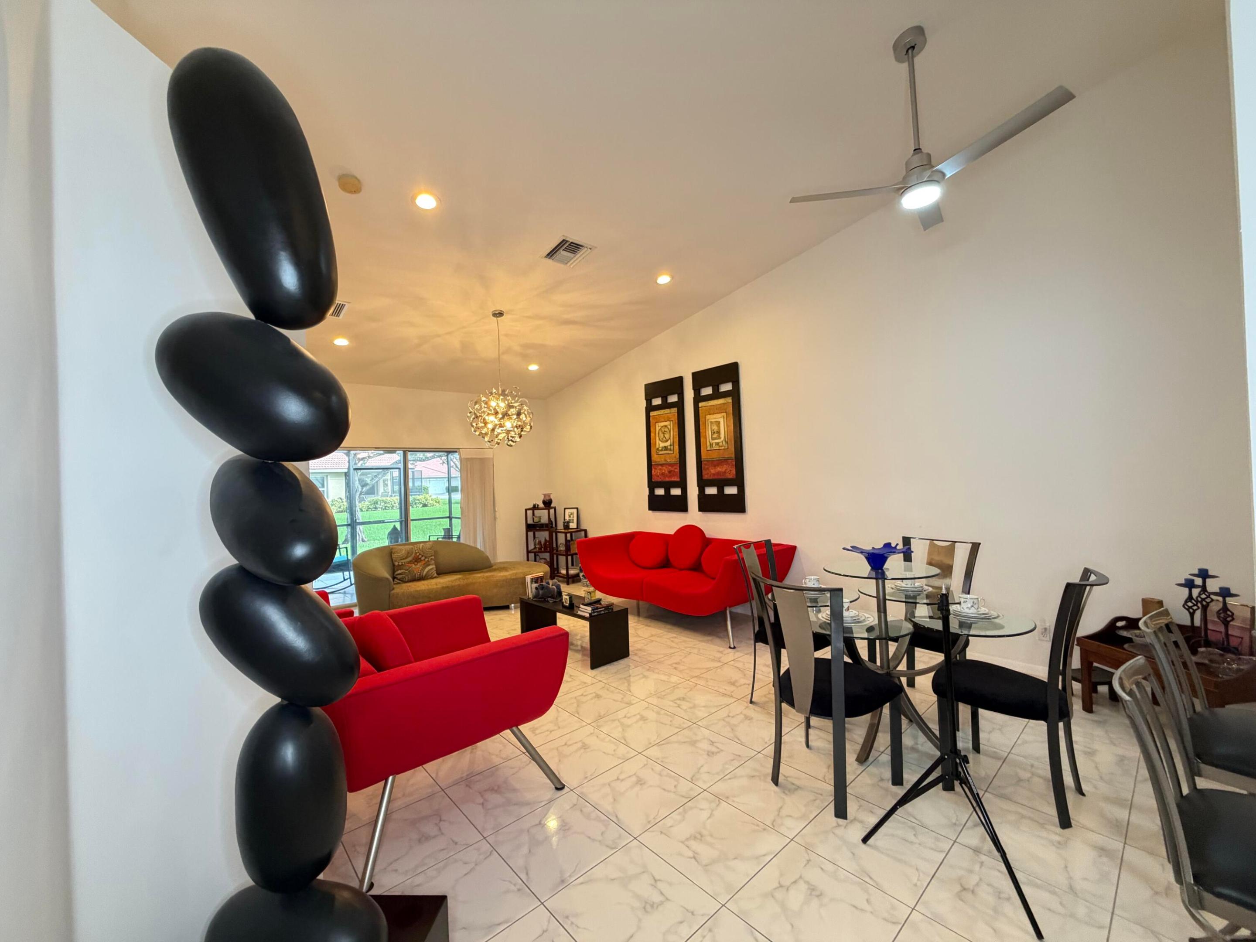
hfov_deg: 102.1
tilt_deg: -0.1
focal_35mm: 14
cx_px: 628
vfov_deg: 85.7
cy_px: 471
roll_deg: +3.1
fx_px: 508
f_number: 2.2
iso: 320
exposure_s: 1/60
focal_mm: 2.22
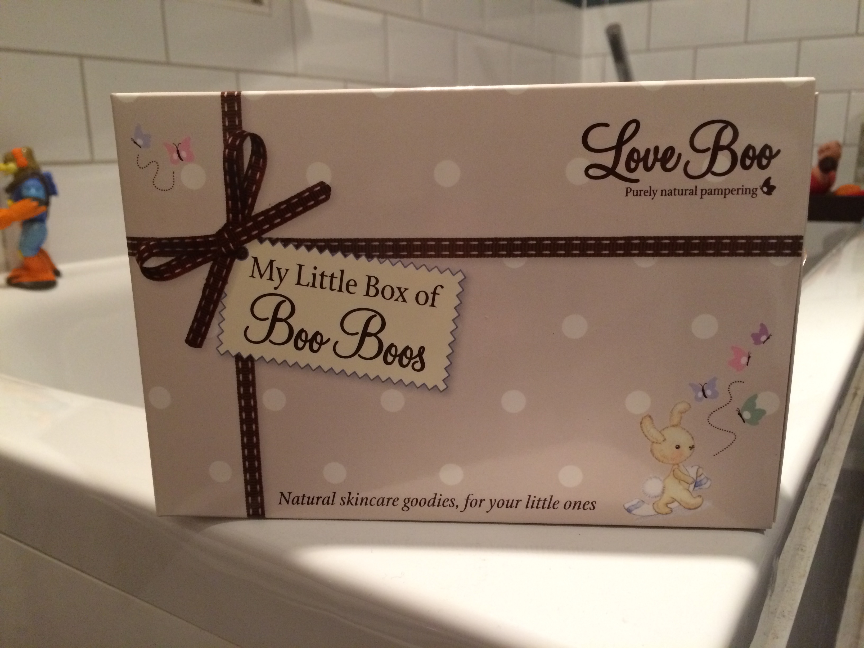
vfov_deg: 48.2
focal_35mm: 29
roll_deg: +1.1
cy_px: 324
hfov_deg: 61.7
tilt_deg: -13.6
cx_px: 432
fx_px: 724
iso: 320
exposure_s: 1/20
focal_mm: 4.15
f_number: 2.2
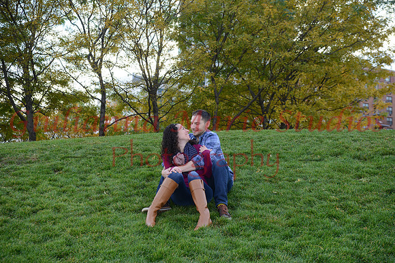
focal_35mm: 55
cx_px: 198
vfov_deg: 24.6
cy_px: 132
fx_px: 604
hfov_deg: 36.2
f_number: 7.1
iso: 250
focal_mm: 55
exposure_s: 1/125
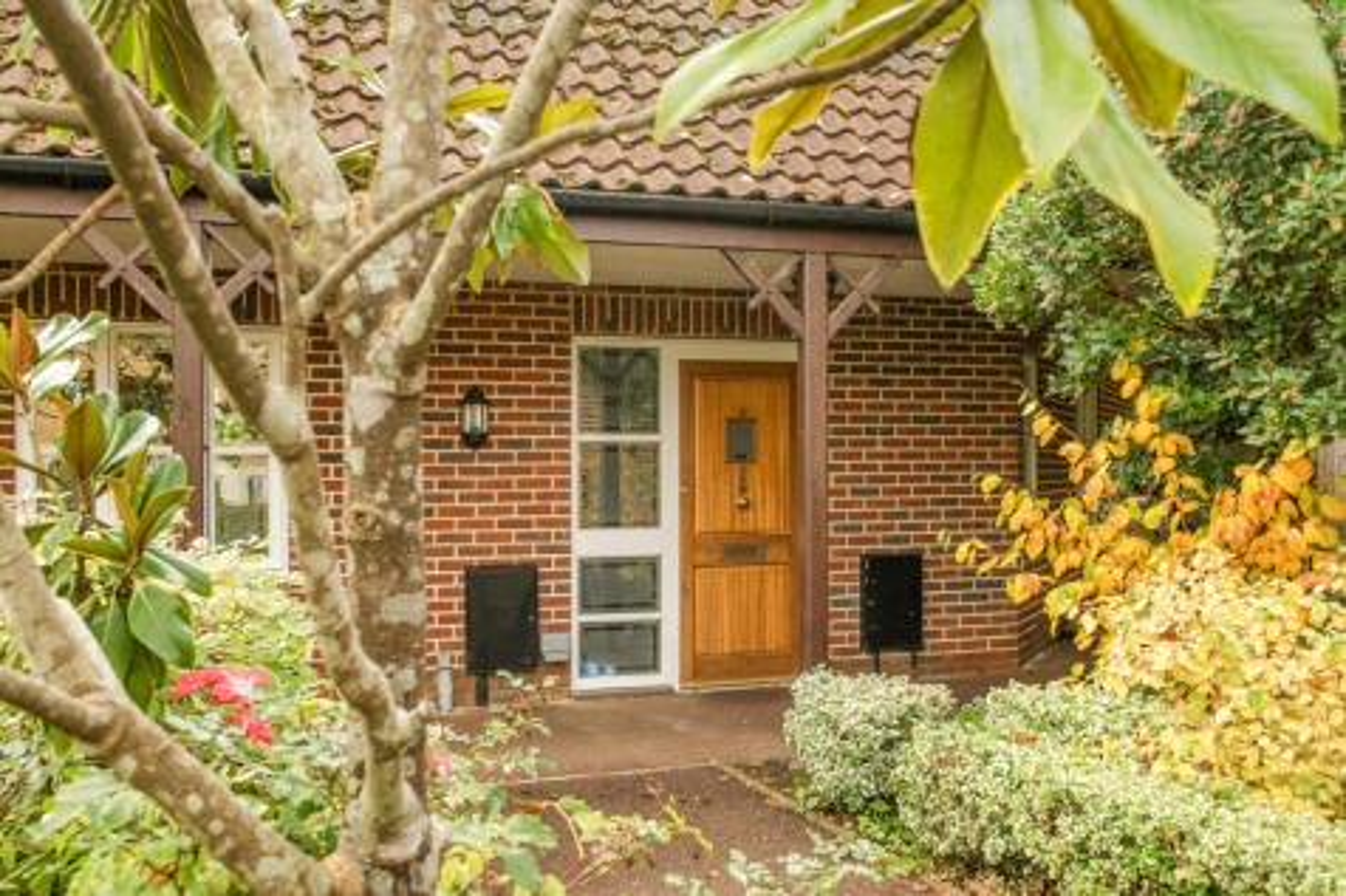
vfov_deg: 36.8
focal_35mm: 36
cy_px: 448
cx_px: 673
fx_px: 1345
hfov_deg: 53.1
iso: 640
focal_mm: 24
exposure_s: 1/125
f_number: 8
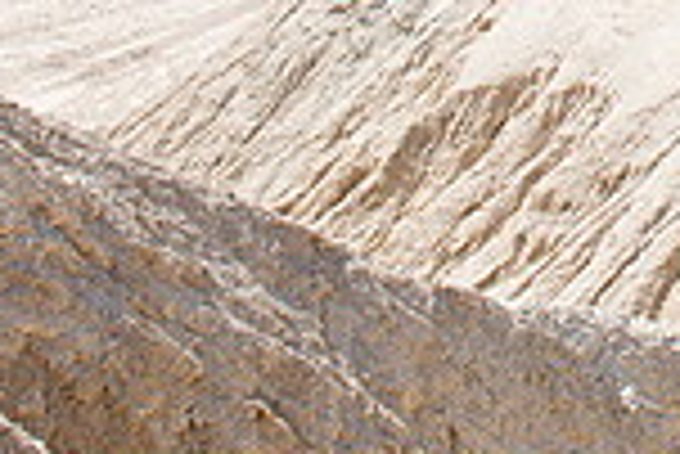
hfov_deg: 20.5
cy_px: -393
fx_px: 1739
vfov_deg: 13.2
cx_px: 847
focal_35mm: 92
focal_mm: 24
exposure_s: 1/2500
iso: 200
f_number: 2.8
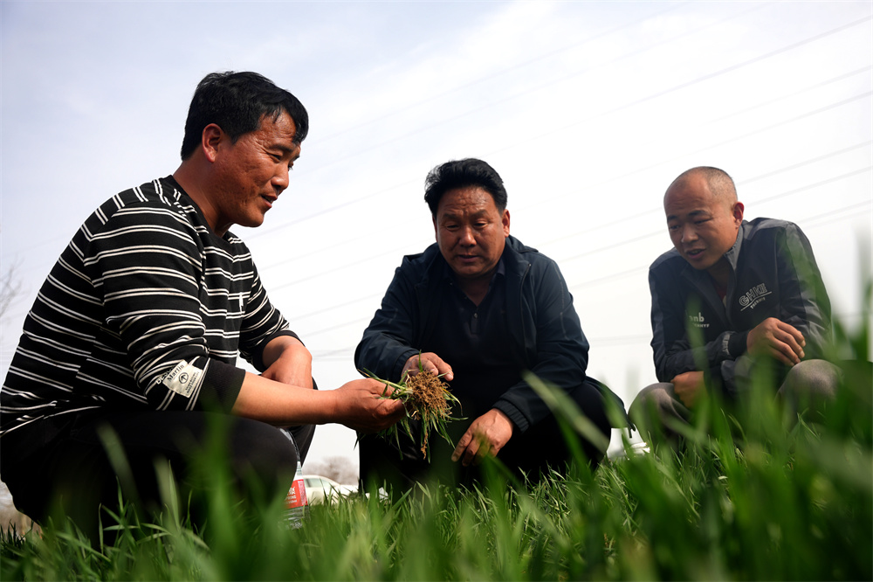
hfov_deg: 57.5
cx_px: 436
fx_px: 795
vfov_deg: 40.2
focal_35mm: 33
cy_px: 291
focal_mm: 32.8
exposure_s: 1/800
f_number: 4.5
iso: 100
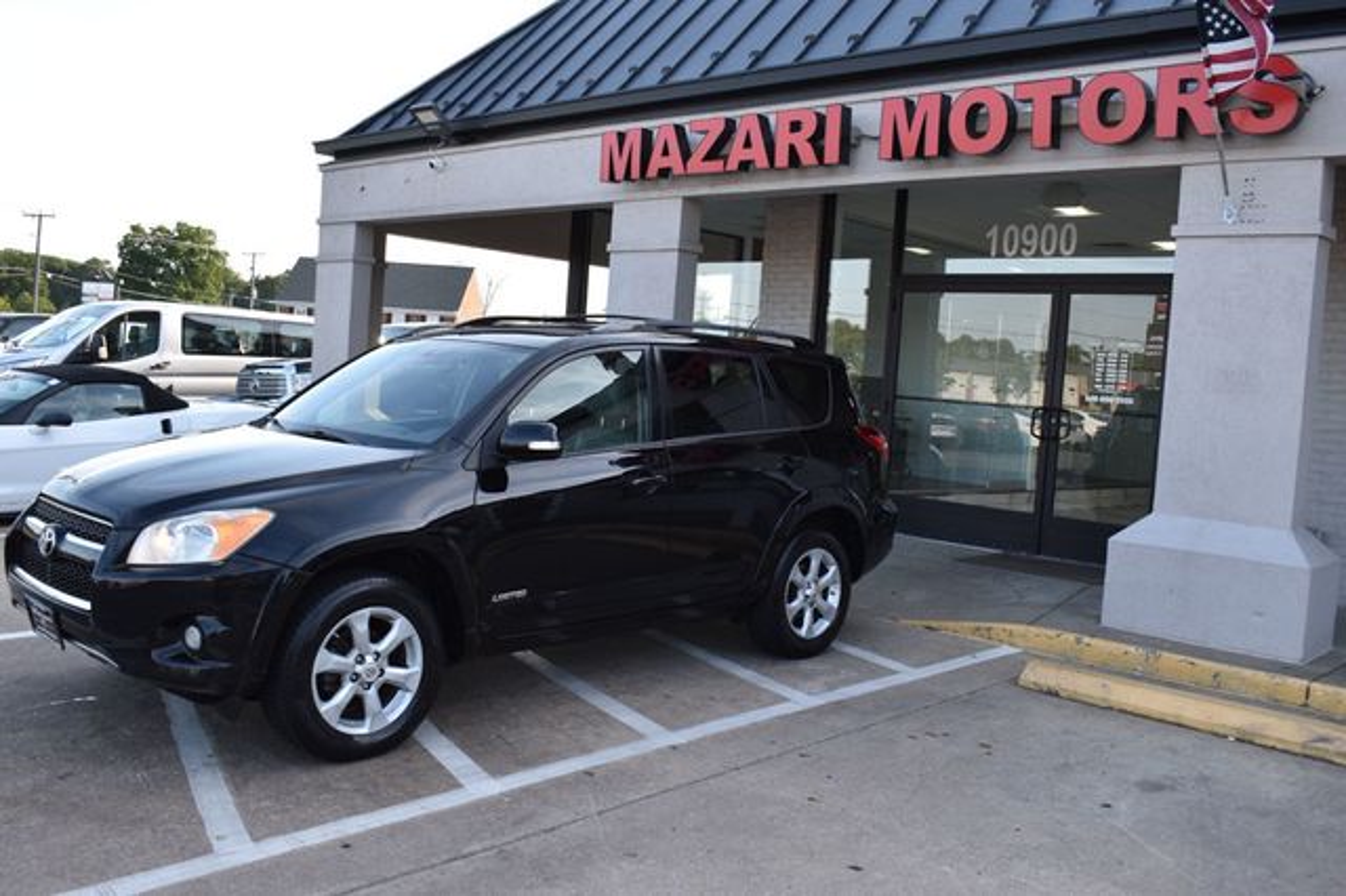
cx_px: 673
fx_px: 1233
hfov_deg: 57.2
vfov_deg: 39.9
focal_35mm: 33
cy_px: 448
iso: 200
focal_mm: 22
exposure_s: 1/200
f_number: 6.3
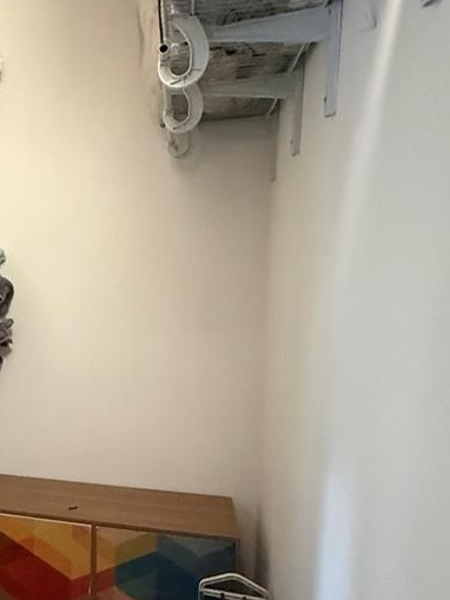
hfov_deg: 37.0
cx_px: -31
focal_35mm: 33
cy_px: 369
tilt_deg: -7.5
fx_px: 572
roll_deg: +0.9
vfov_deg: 54.8
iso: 800
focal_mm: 2.22
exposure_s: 1/60
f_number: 2.2
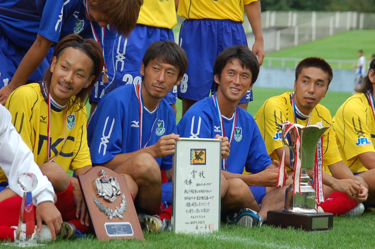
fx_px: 1811
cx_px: 188
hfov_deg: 11.8
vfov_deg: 7.9
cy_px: 124
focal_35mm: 174
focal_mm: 116
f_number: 5.6
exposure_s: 1/125
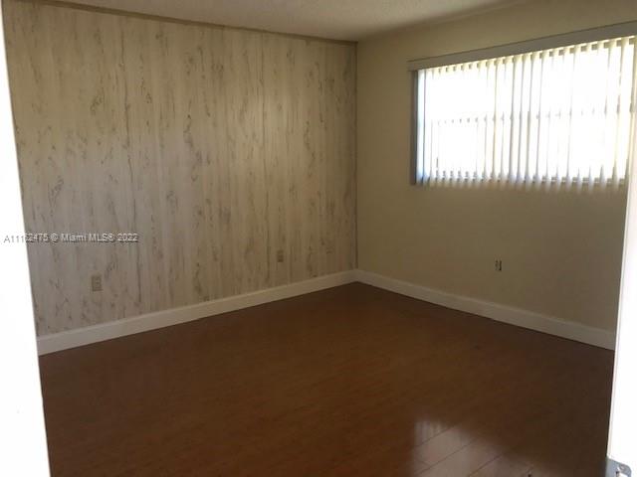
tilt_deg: -9.9
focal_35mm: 28
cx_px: 318
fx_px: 515
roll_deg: +0.5
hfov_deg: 63.4
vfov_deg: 49.7
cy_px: 238
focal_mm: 3.99
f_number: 1.8
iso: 80
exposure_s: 1/7
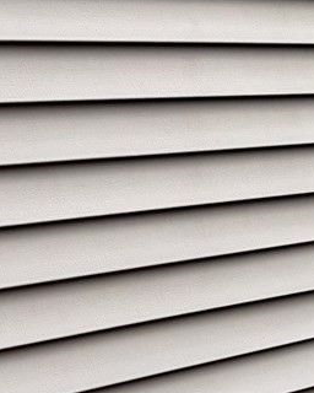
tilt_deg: -6.5
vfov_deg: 15.7
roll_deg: +3.0
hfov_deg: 11.9
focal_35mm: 122
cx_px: 508
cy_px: 265
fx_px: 1417
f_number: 1.6
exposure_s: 1/489
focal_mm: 5.96
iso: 50
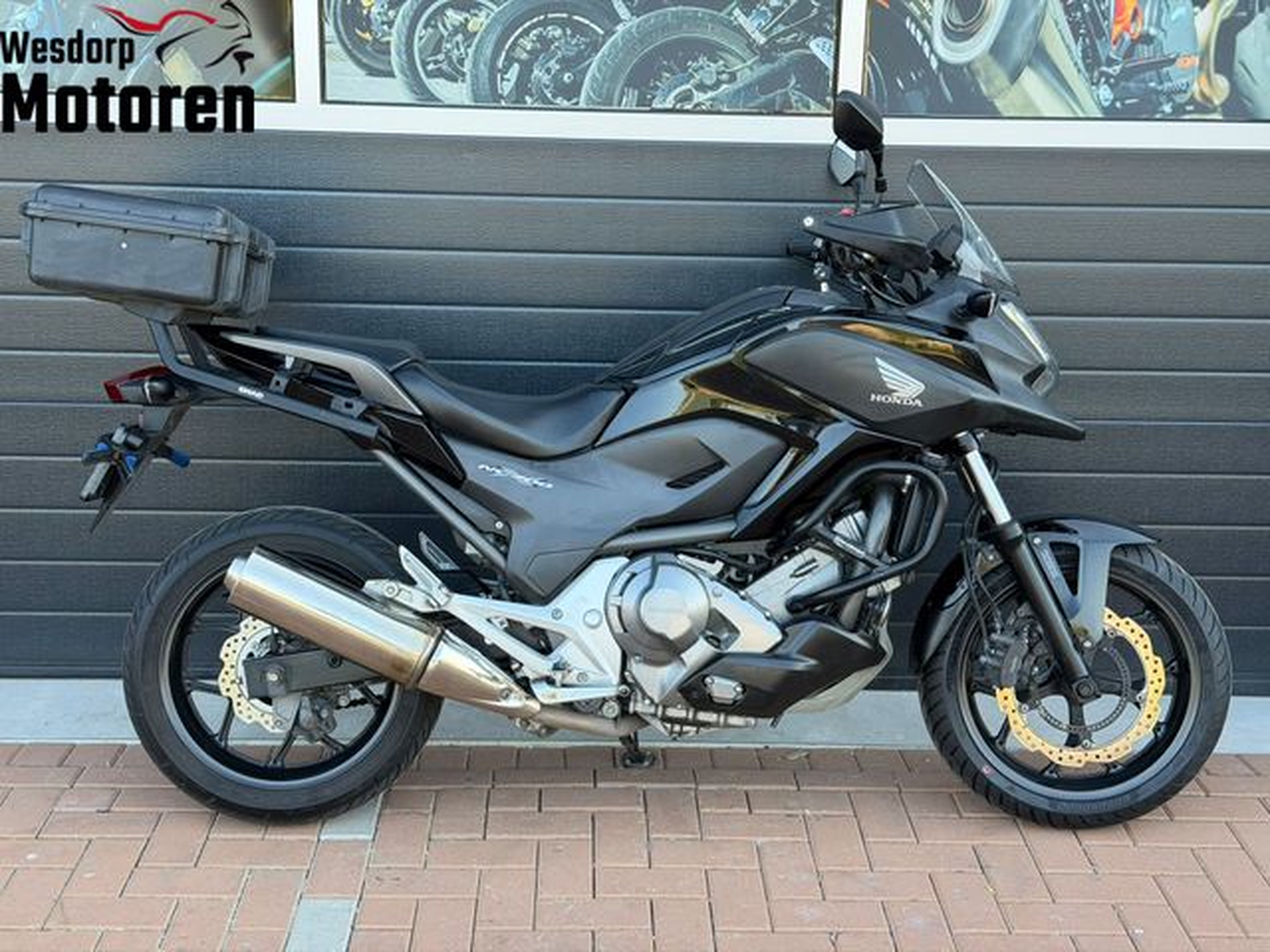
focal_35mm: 48
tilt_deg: -15.1
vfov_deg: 30.3
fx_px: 1761
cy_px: 476
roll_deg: -1.4
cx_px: 635
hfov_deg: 39.7
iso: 80
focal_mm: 6.76
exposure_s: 1/261
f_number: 1.78
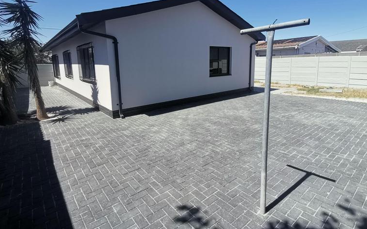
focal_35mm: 19
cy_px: 88
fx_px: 190
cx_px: 182
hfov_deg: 88.0
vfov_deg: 61.5
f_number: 2.4
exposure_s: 1/1252
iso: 50
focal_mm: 1.78
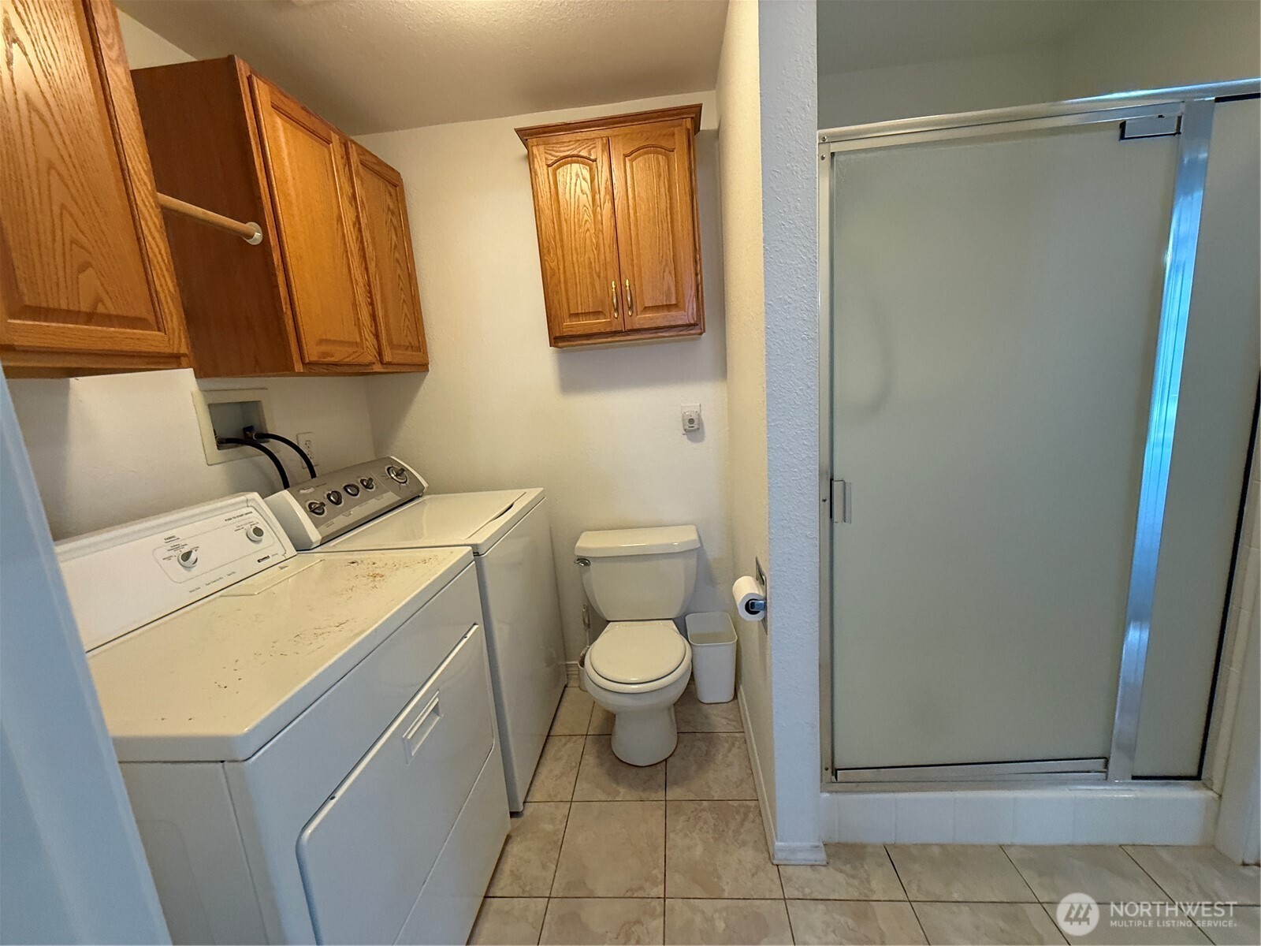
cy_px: 473
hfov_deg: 102.1
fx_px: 510
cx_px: 630
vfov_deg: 85.7
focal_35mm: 14
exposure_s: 1/60
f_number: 2.2
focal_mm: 2.22
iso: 320
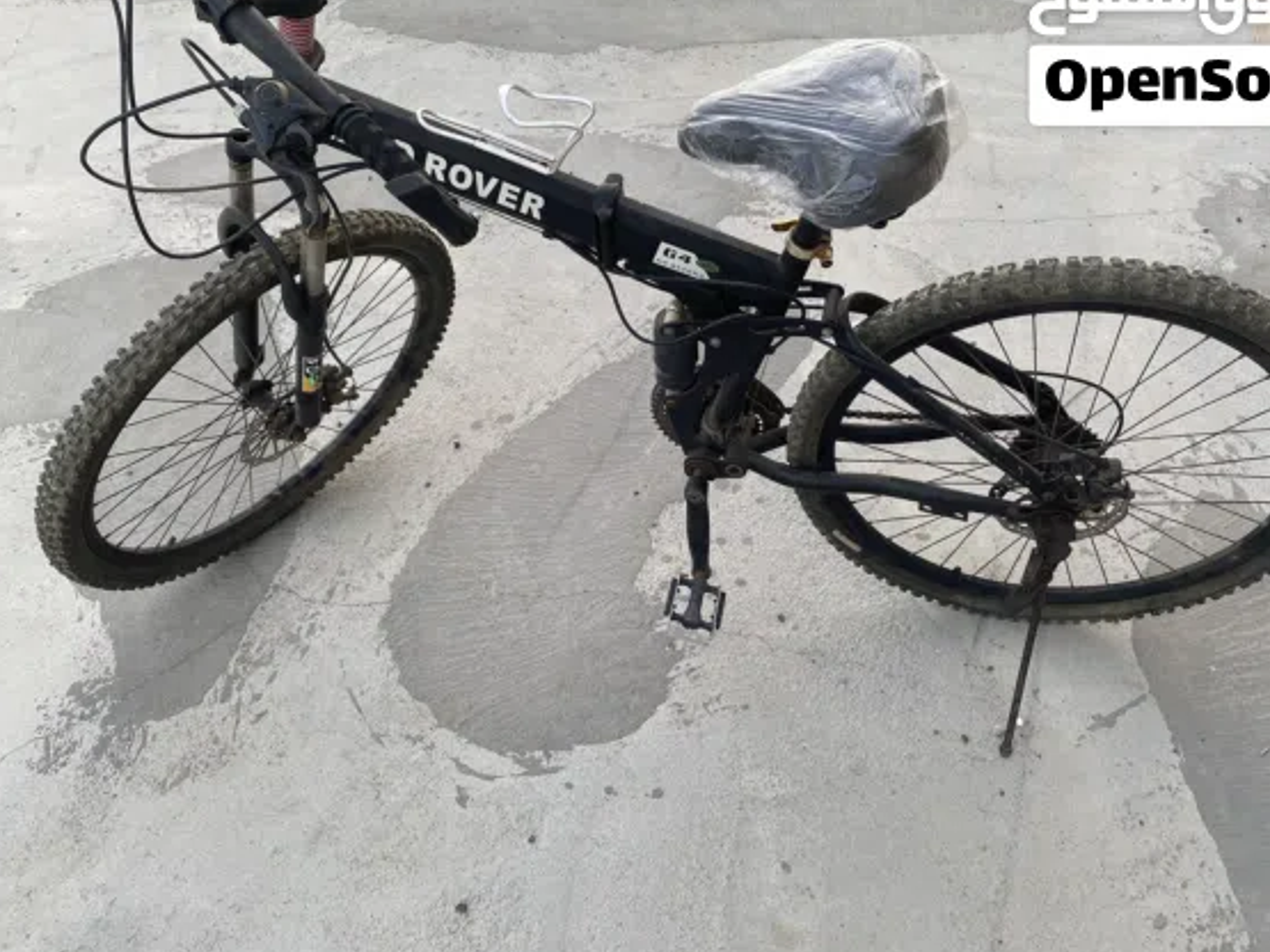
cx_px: 684
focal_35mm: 30
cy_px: 455
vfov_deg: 46.8
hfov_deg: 59.9
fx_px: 1100
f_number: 1.8
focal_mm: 4.25
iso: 32
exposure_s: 1/163
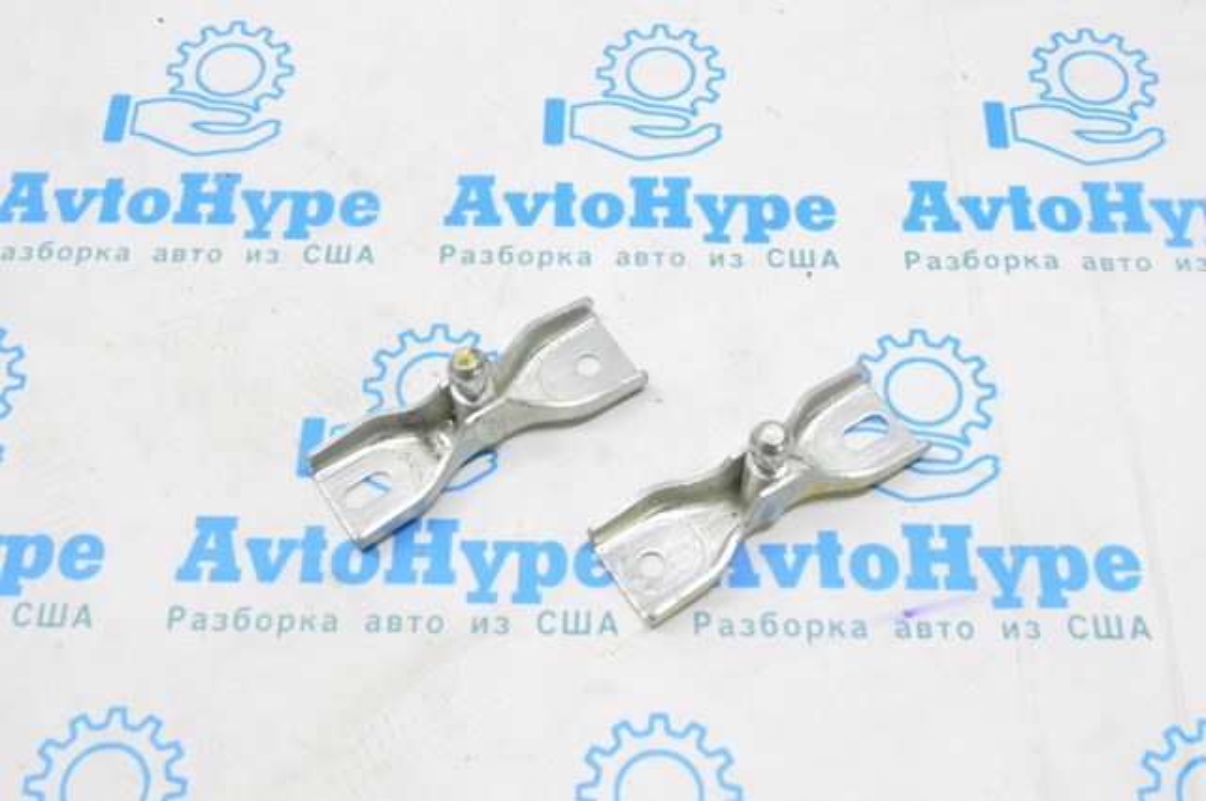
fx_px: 1506
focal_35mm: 45
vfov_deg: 29.8
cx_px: 603
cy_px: 400
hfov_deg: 43.7
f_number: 20
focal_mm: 30
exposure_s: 1/15
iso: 6400
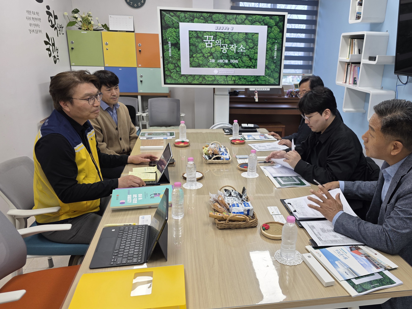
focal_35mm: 28
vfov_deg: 49.7
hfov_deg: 63.0
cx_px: 244
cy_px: 152
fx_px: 333
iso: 80
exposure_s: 1/120
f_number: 1.7
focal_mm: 6.3
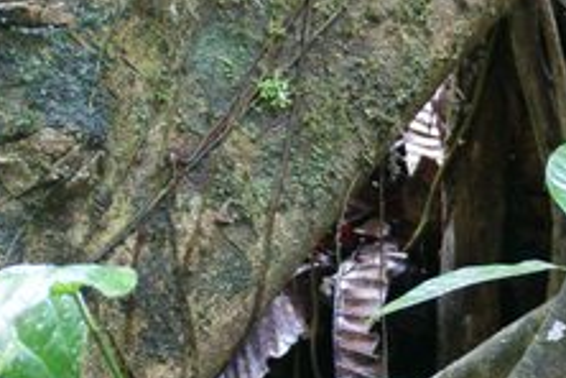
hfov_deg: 9.6
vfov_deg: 6.4
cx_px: 541
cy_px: 212
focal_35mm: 213
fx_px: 3349
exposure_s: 1/6
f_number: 4
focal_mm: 35
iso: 400
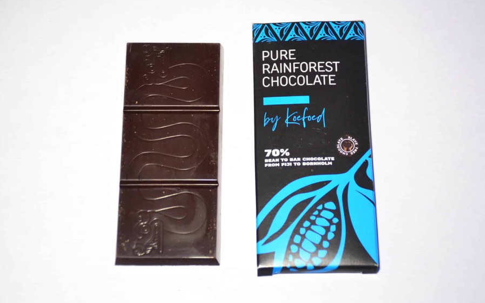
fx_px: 1137
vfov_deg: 15.2
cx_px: 243
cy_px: 146
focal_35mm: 86
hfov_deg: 24.1
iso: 3200
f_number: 5
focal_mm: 56
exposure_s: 1/100
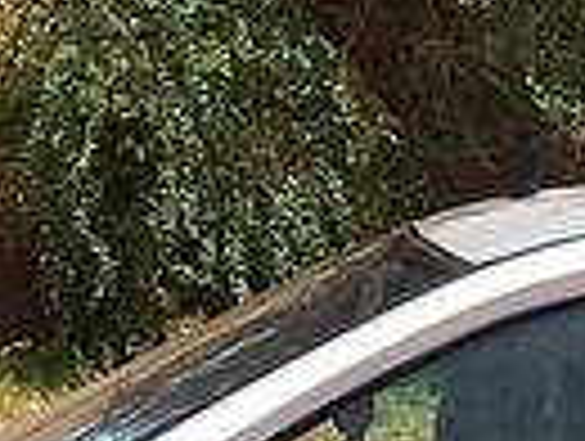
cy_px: 803
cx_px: 594
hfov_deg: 14.3
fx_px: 2286
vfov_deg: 10.4
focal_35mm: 135
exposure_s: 1/1698
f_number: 1.79
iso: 98
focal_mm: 4.74
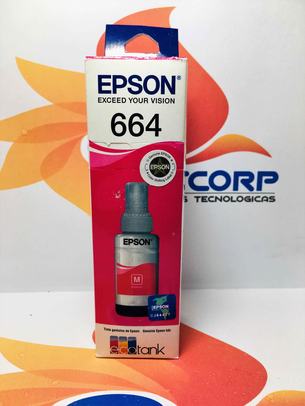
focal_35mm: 29
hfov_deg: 48.2
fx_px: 341
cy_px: 203
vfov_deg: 61.7
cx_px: 152
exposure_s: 1/120
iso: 40
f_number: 2.2
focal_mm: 4.15
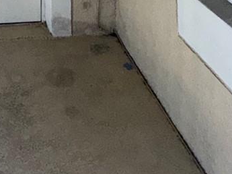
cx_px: 24
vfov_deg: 17.3
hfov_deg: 28.7
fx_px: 435
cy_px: -158
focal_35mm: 65
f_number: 2.2
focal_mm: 2.22
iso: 200
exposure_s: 1/118
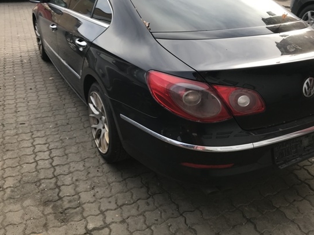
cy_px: 101
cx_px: 160
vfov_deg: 42.8
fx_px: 299
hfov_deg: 55.4
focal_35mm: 33
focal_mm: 3.99
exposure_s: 1/441
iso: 20
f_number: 1.8
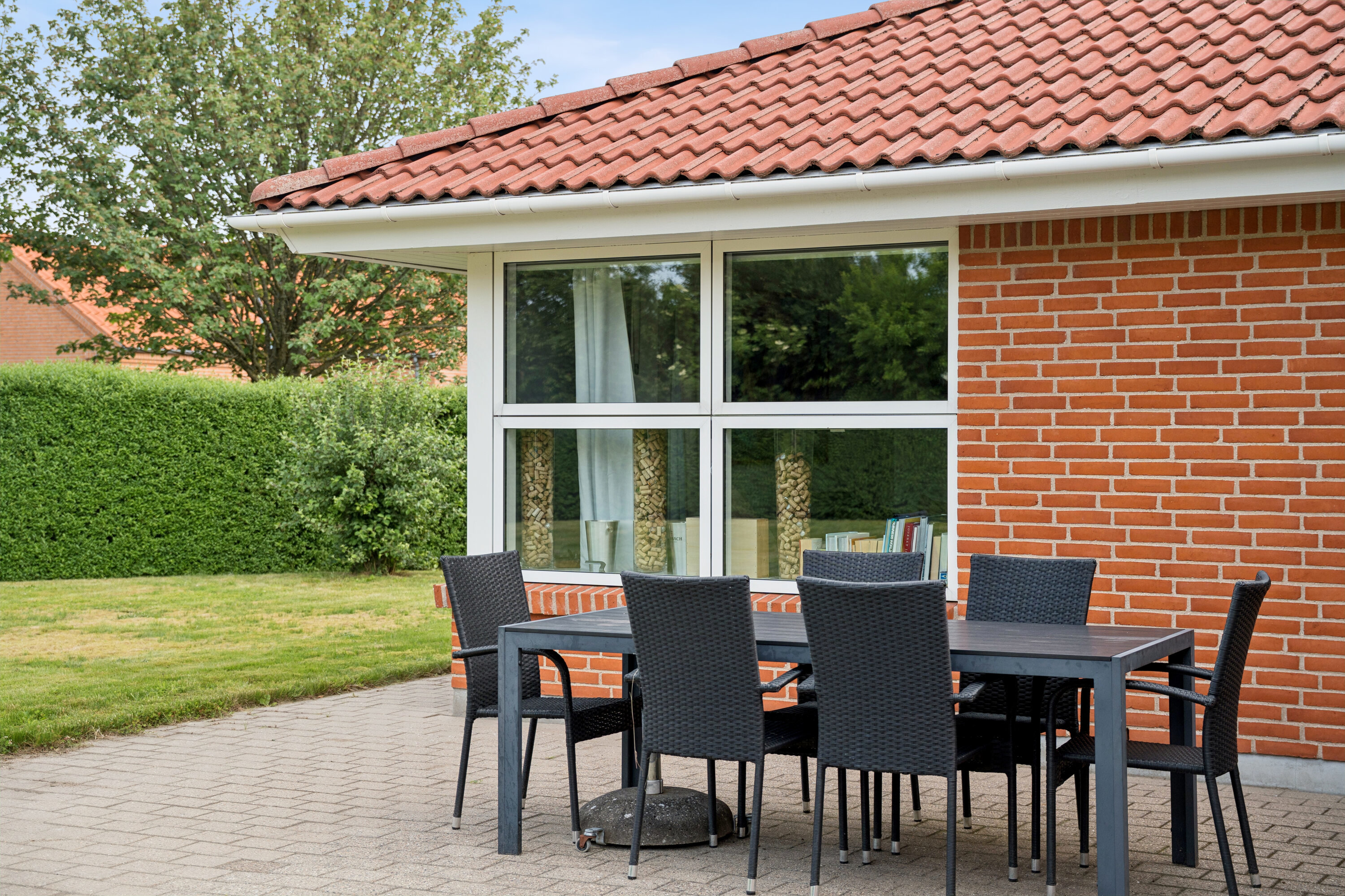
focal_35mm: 52
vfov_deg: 26.0
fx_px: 1943
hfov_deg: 38.2
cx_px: 672
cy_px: 448
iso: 320
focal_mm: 52
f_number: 4.5
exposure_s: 1/800
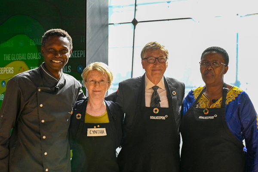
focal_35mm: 36
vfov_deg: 36.9
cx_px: 129
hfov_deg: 53.1
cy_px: 86
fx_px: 258
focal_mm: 24
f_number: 10
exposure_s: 1/400
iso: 1250
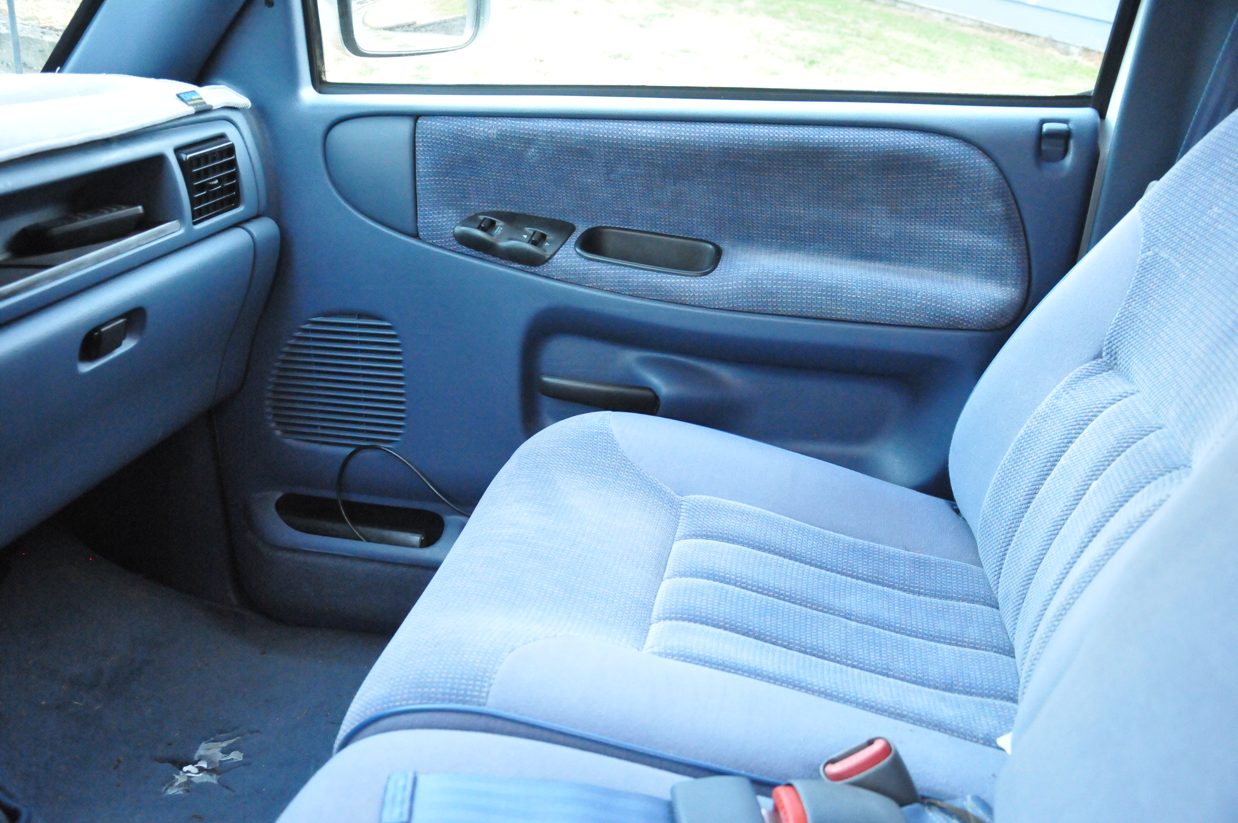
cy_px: 412
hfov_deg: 57.3
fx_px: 1133
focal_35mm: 33
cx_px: 619
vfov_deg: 39.9
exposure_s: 1/60
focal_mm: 22
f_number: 3.8
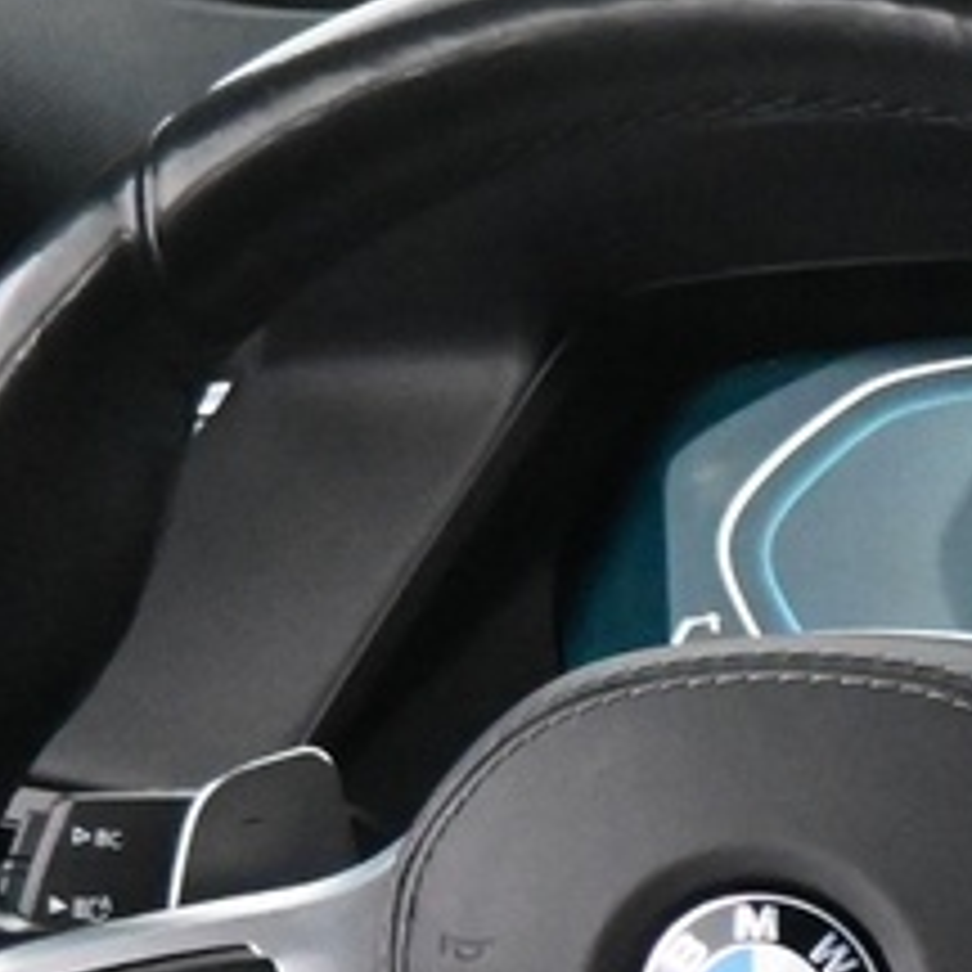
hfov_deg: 8.9
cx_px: 3096
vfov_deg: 11.0
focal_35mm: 153
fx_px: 4861
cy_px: 1395
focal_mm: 16
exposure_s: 1/25
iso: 5000
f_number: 3.5
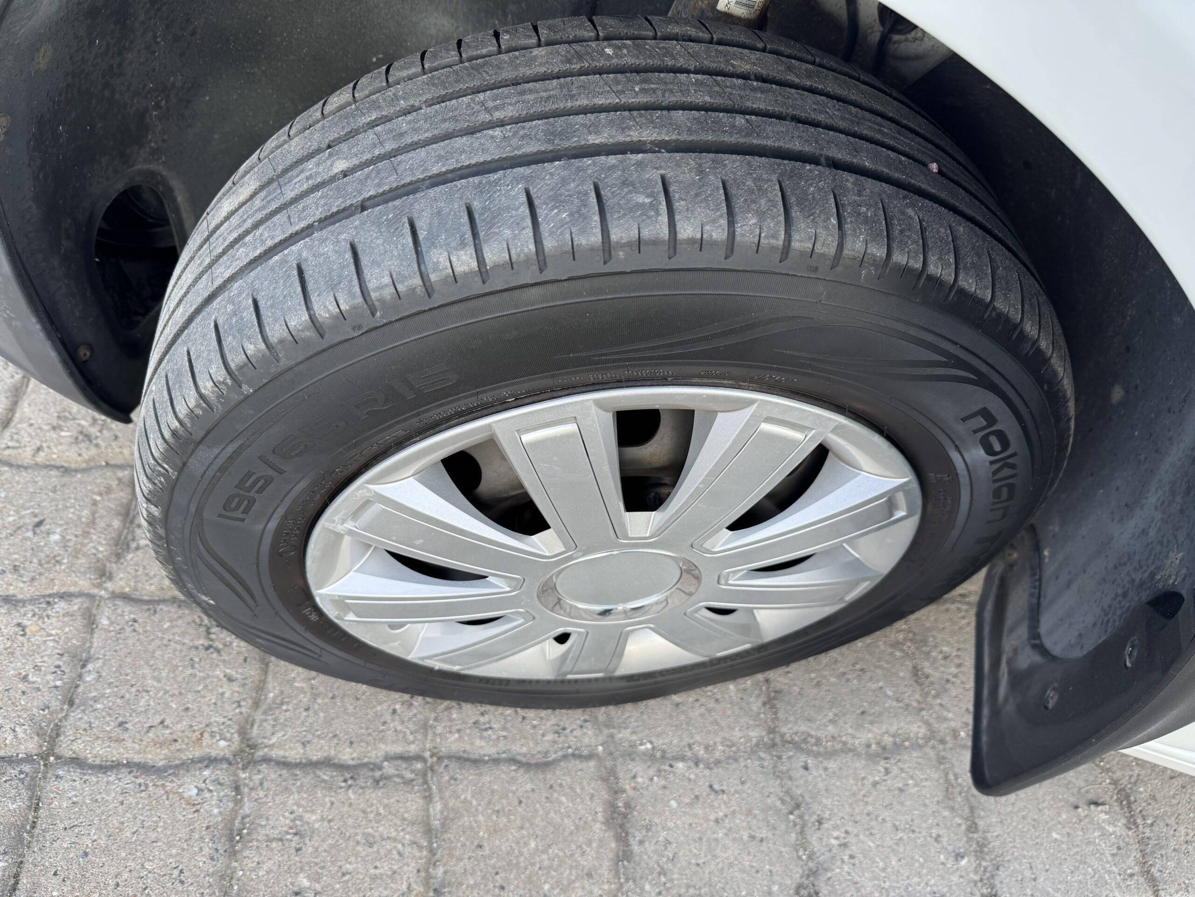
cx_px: 598
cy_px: 448
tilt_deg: -50.5
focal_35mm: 24
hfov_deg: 71.6
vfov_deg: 56.8
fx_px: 829
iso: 64
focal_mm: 6.76
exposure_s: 1/121
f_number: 1.78
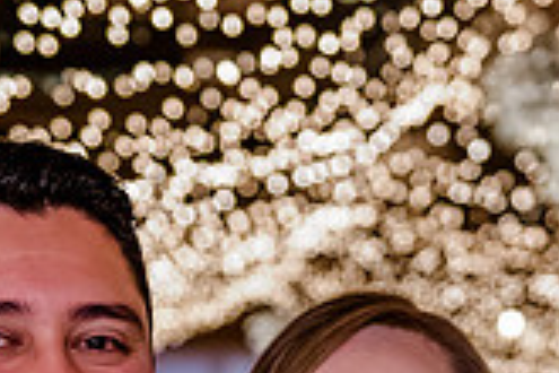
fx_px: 2391
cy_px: 451
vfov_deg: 8.8
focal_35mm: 154
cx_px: 302
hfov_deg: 13.3
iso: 5000
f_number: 2.8
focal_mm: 38
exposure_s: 1/125
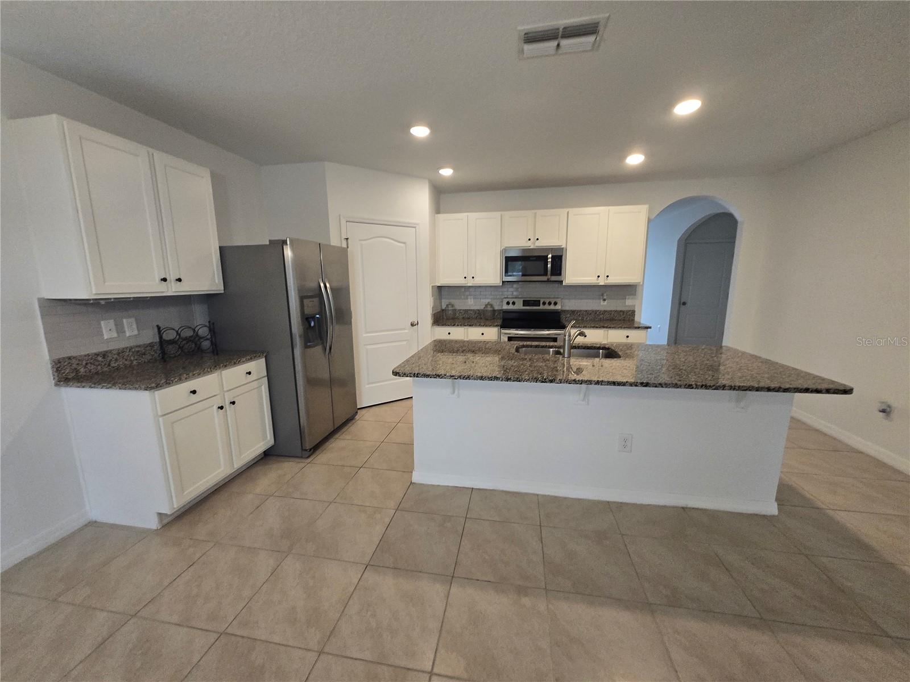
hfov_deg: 106.2
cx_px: 455
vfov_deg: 89.9
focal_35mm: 13
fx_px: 342
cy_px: 341
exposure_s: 1/60
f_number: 2.2
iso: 250
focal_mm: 1.7
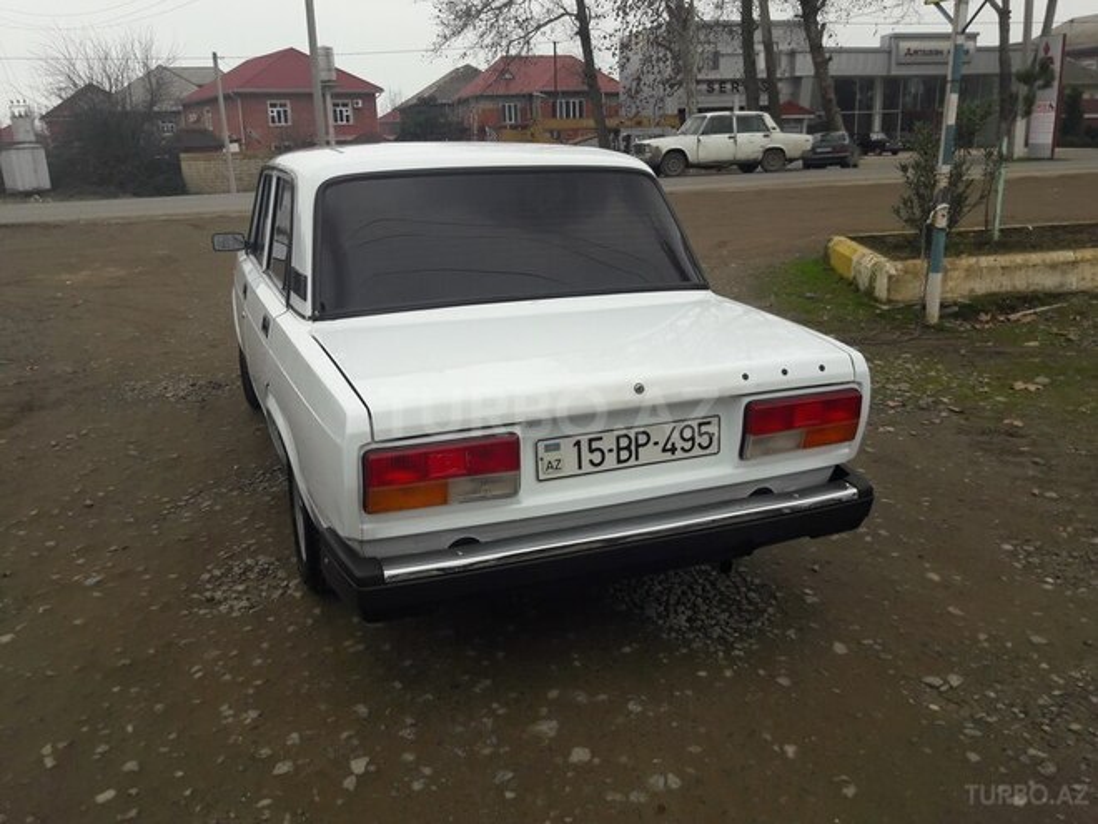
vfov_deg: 49.7
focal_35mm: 28
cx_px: 549
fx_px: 888
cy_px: 412
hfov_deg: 63.4
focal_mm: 3.7
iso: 40
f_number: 1.9
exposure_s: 1/519
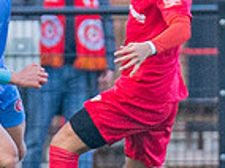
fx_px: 19155
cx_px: 266
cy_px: 105
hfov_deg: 0.7
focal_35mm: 2952
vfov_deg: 0.5
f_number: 4
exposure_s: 1/1250
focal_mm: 300
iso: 2000
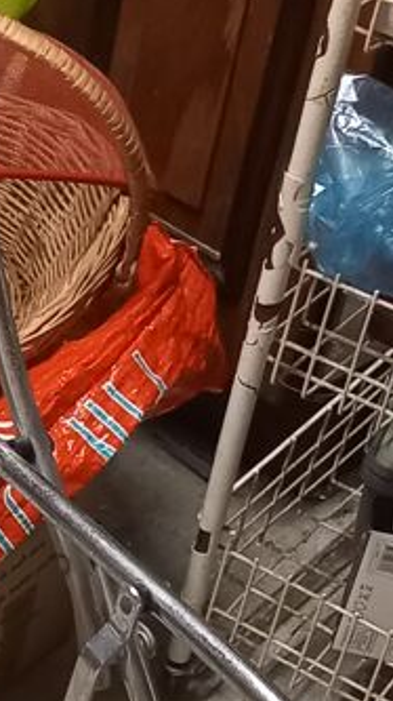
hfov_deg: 10.4
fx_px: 2022
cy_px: 782
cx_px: -322
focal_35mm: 109
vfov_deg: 18.8
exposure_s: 1/25
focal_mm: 4.65
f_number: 1.8
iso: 1000
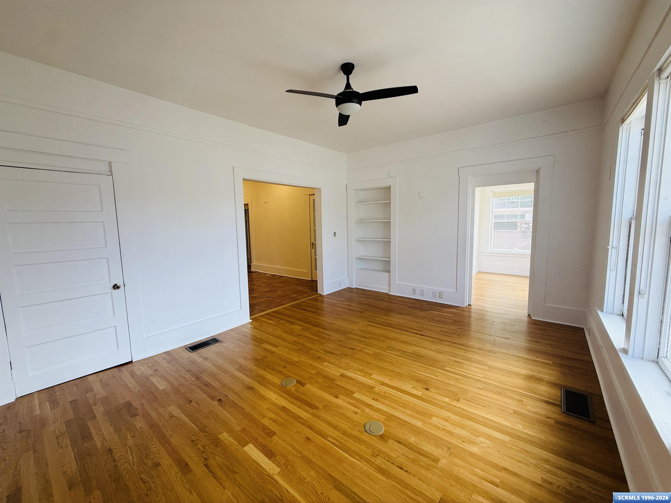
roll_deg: +1.0
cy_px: 252
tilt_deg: -5.0
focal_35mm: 14
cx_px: 336
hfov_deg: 102.1
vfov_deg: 85.7
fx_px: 271
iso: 64
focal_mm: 2.22
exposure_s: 1/120
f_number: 2.2
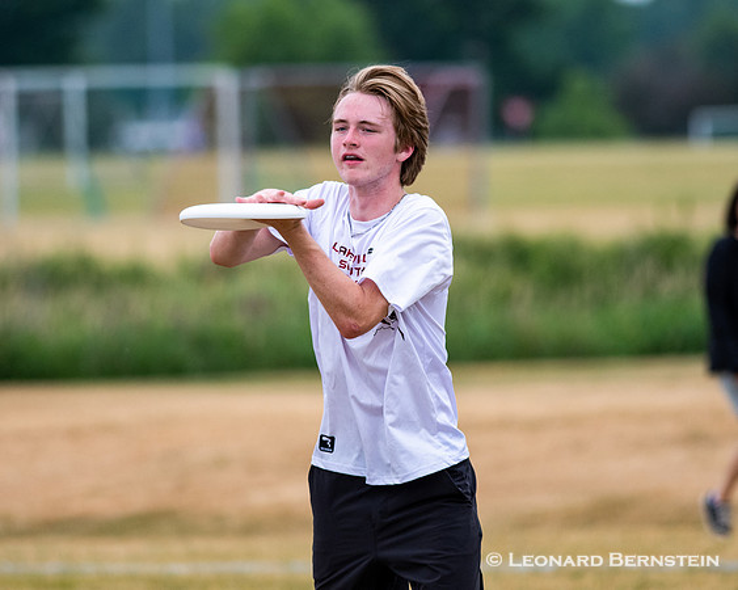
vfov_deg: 2.7
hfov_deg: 3.4
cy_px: 254
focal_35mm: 577
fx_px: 12602
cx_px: 376
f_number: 4.5
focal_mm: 300
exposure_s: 1/3200
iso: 800
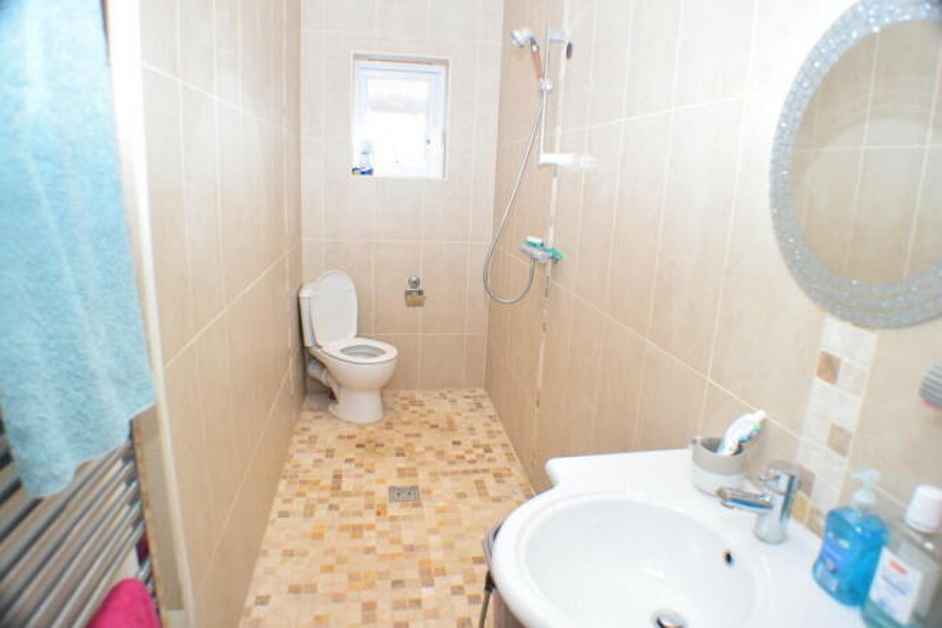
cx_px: 471
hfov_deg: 67.4
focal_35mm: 27
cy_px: 314
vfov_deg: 48.0
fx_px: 707
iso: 400
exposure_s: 1/100
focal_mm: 18
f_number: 5
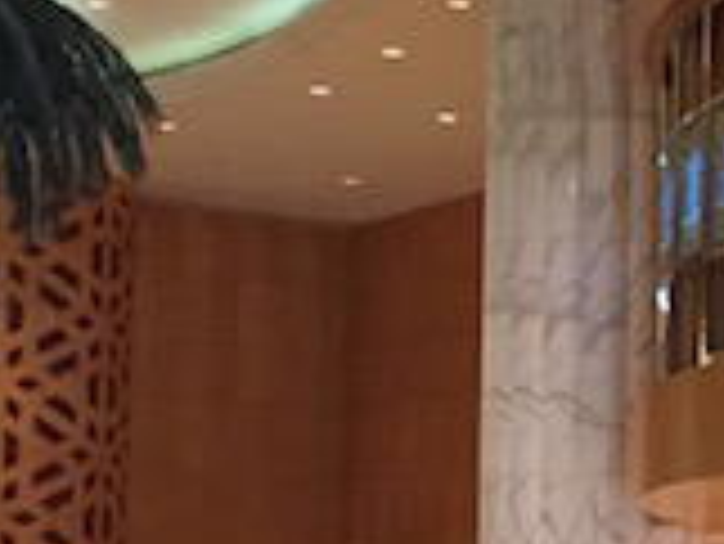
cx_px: 805
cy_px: 488
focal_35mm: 126
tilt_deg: +3.1
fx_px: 2637
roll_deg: -0.7
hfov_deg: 15.2
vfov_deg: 11.7
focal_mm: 4.15
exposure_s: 1/30
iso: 250
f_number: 2.2
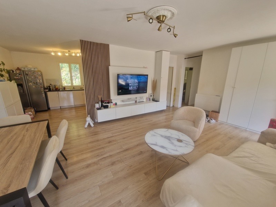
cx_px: 138
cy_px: 104
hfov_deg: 106.2
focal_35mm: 13
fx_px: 104
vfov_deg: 89.9
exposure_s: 1/50
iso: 100
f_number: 2.2
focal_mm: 2.2
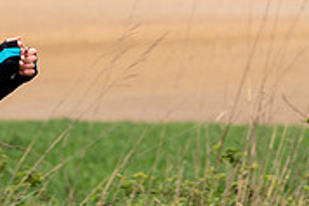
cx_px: -120
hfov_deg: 4.6
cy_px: -32
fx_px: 3823
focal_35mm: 445
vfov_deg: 3.1
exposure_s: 1/1000
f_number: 4
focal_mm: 95
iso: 125
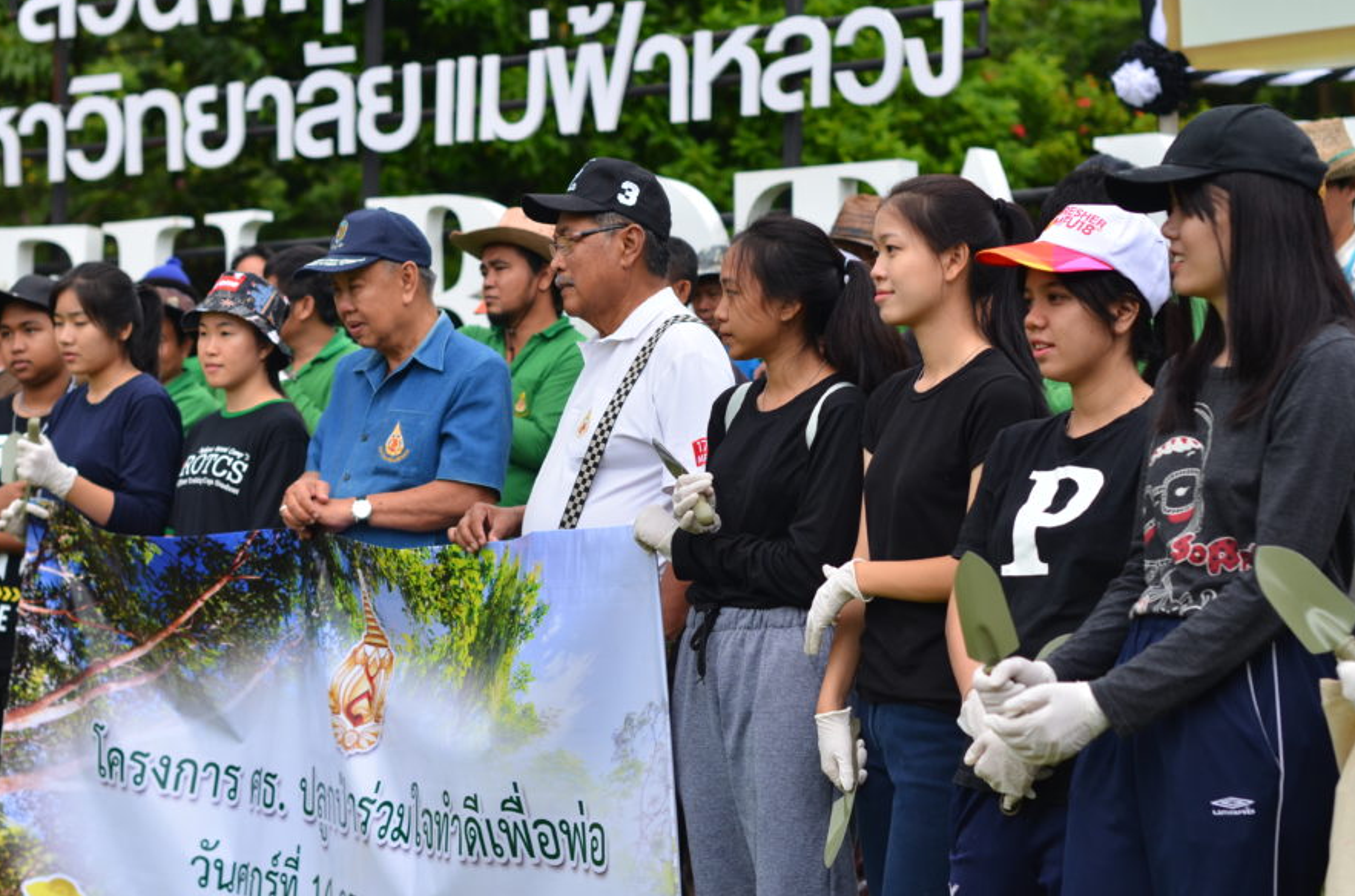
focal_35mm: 87
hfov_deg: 23.4
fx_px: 3266
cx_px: 574
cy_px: 411
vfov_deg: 15.6
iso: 200
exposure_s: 1/640
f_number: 2.8
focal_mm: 50
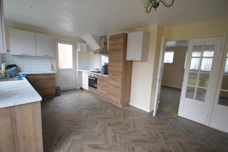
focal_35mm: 16
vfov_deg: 71.9
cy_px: 76
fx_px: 104
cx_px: 114
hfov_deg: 95.0
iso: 1250
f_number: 4.2
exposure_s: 1/60
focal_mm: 11
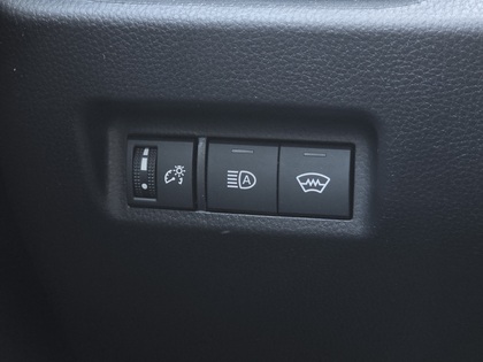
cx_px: 242
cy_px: 181
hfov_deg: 28.2
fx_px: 963
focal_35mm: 69
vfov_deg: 21.3
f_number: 2.4
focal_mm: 7
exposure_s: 1/30
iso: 1000
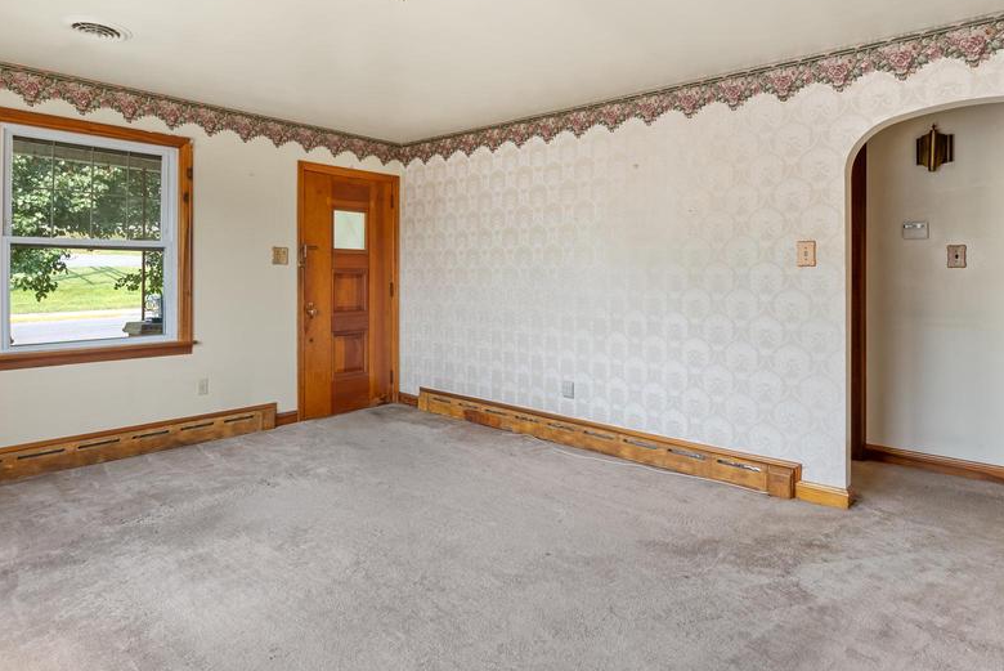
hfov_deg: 80.9
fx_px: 586
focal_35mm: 21
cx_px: 451
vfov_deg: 59.2
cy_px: 277
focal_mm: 16
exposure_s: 1/13
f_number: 8
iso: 400
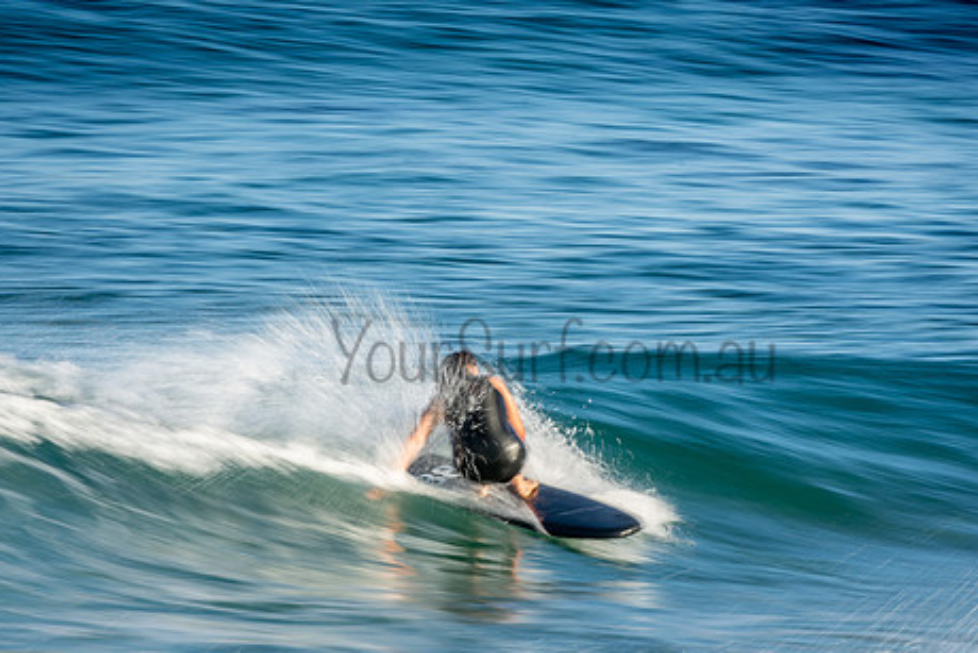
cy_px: 333
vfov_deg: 1.8
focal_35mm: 757
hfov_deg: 2.7
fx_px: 20570
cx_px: 551
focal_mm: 400
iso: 100
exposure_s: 1/20
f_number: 22
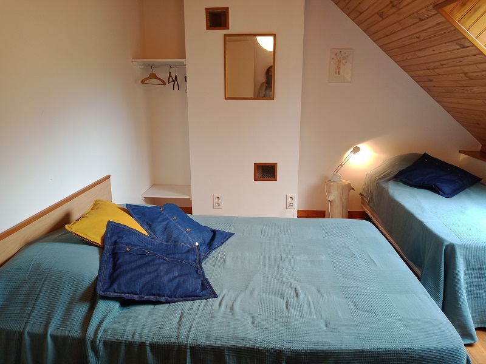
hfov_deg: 65.3
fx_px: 379
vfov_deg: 51.4
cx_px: 243
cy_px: 182
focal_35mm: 27
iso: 193
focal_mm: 3.54
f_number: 2
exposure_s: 1/33.3
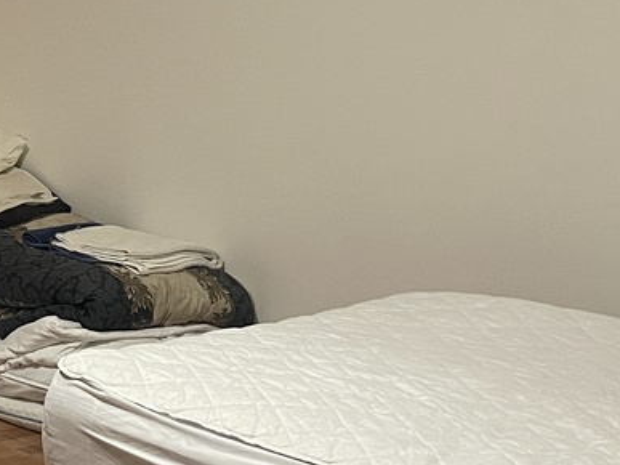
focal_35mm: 93
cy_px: 24
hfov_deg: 18.7
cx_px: -303
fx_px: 1665
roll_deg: -2.0
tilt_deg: -2.5
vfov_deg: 15.6
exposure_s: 1/60
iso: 250
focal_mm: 5.1
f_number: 1.6
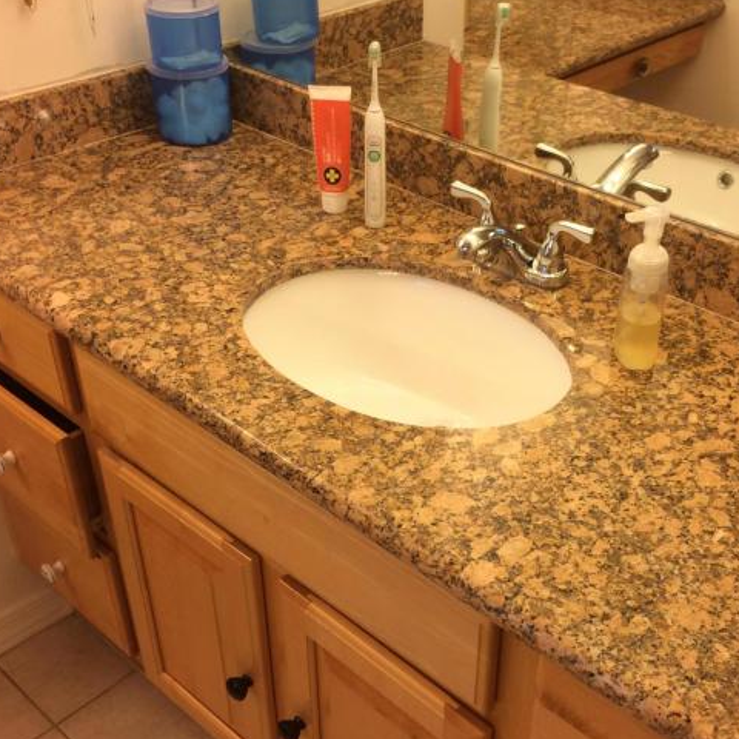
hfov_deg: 40.8
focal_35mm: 41
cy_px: 426
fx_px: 990
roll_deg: +2.0
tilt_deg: -35.0
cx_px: 423
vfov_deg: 40.8
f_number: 2.2
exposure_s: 1/30
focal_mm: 4.15
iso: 40
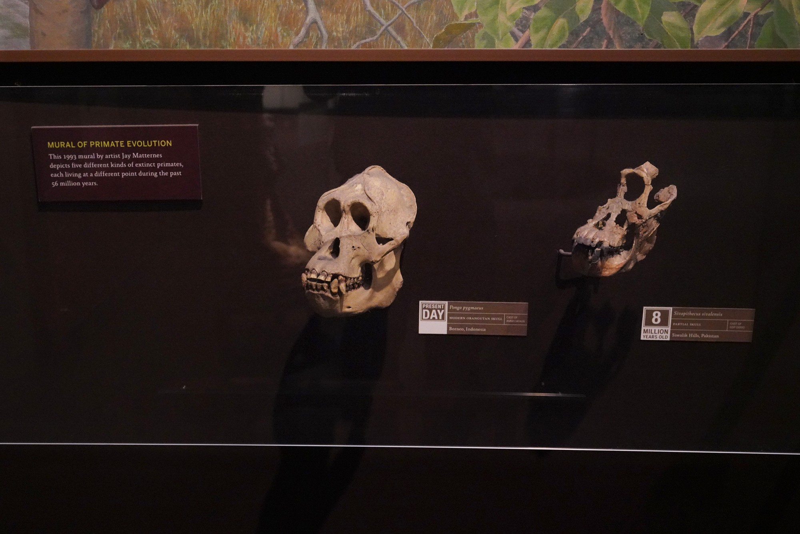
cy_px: 267
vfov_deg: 33.4
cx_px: 400
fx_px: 889
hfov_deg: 48.5
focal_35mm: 40
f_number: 5
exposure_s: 1/80
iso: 10000
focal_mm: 40
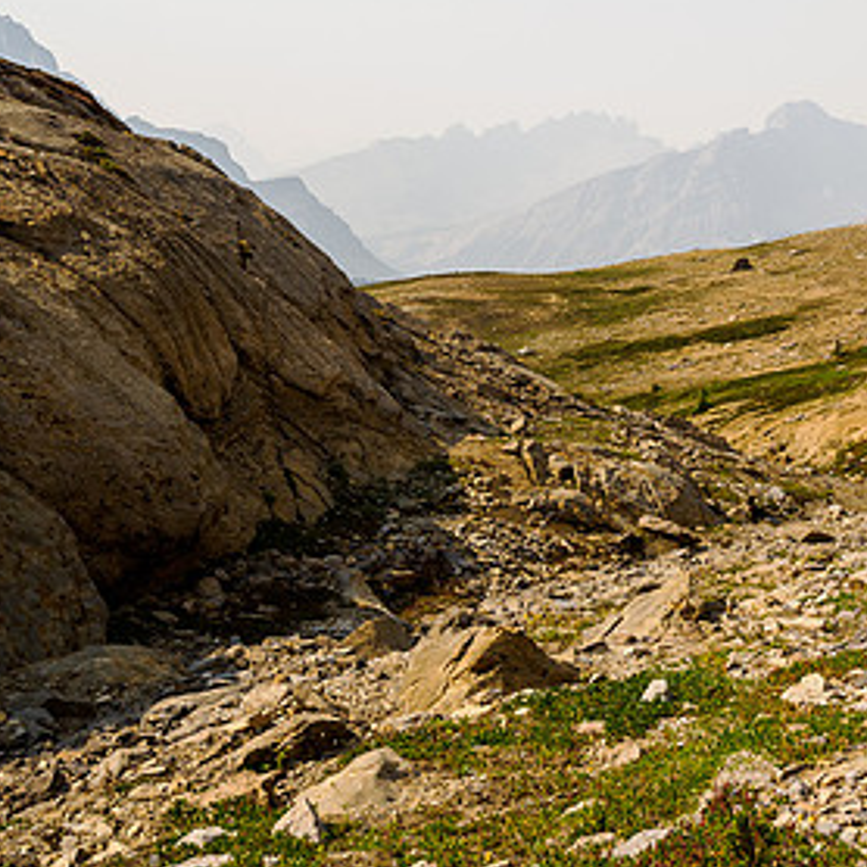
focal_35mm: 48
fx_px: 1360
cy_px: 332
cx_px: 855
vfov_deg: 35.2
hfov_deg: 32.7
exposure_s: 1/200
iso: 200
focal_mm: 13
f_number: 8
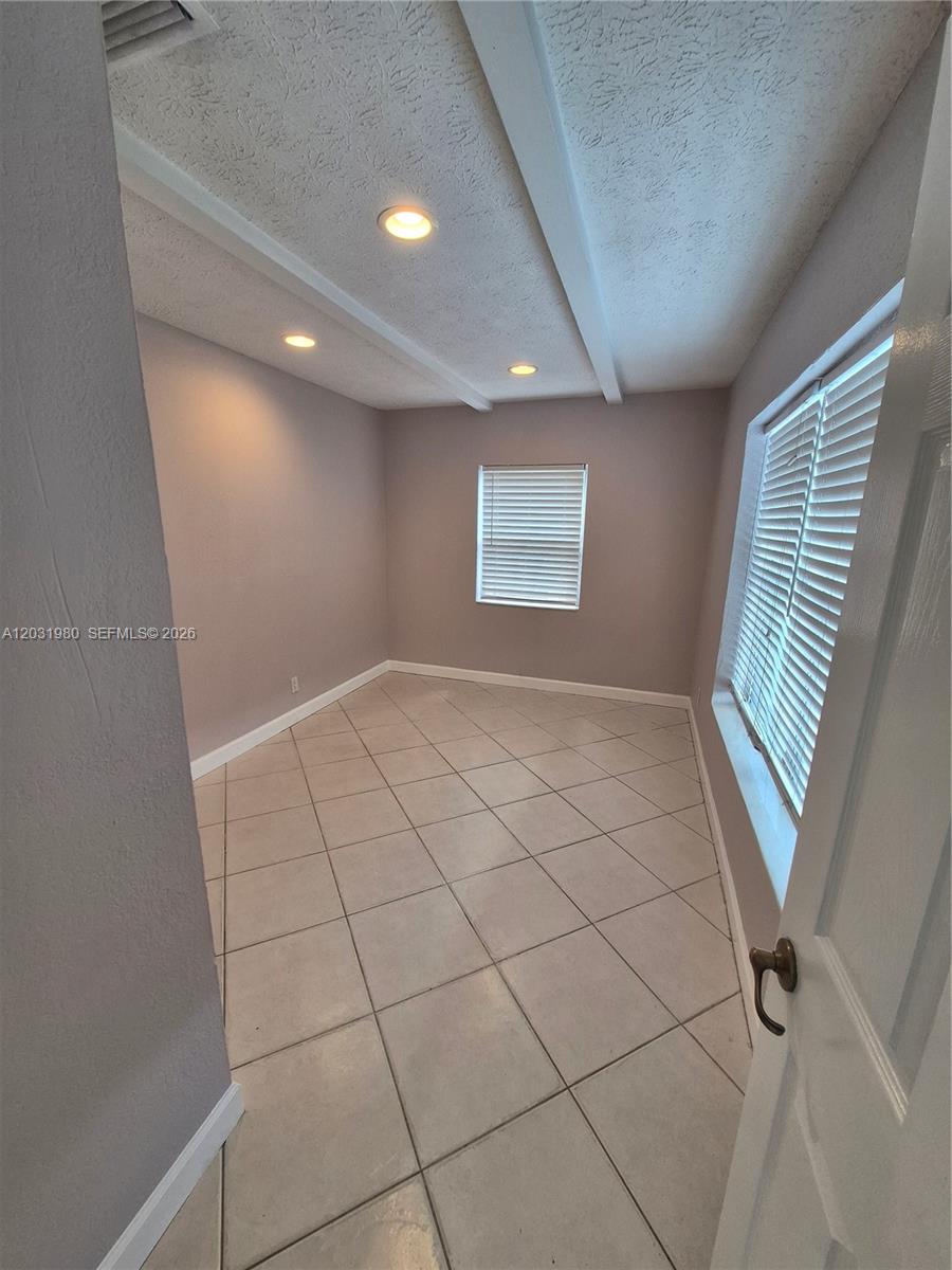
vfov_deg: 106.2
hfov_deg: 89.9
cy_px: 635
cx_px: 476
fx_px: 477
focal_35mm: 13
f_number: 2.2
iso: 64
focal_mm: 1.74
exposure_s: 1/60
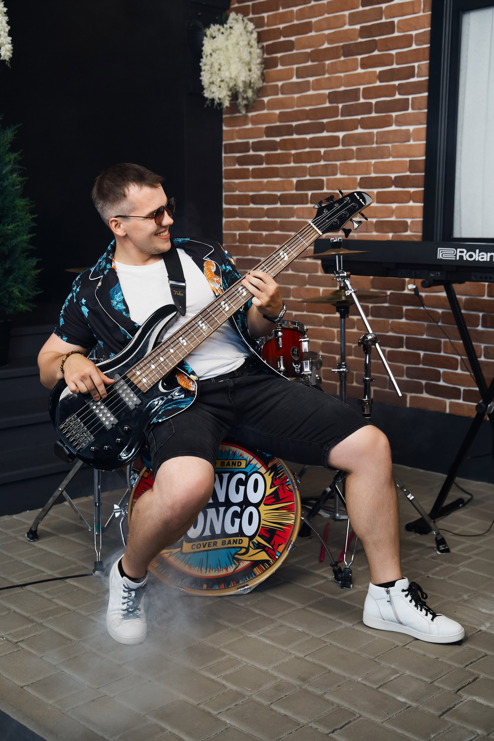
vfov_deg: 41.9
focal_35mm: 47
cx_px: 247
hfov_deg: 28.6
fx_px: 967
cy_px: 370
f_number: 4
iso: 1000
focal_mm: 47
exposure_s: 1/250
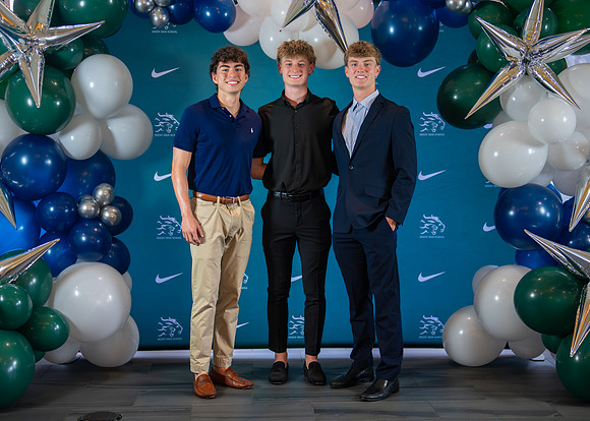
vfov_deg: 25.2
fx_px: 941
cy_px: 218
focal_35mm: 56
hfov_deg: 34.8
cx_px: 301
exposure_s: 1/320
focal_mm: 50
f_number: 1.2
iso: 1000
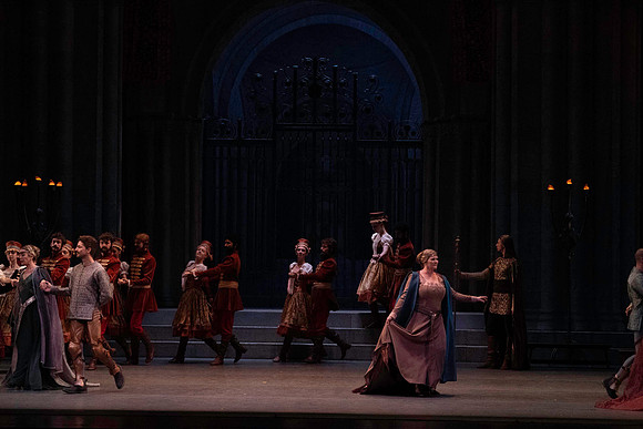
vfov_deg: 11.3
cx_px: 322
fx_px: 2162
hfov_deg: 16.9
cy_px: 214
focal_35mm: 121
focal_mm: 121
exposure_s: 1/400
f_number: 7.1
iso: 12800
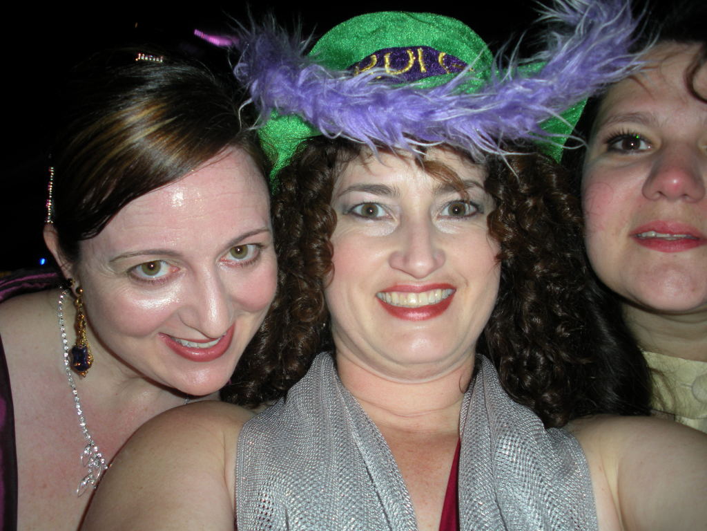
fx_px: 735
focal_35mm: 36
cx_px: 354
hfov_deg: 51.4
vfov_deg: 39.7
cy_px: 266
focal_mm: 6.3
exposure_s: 1/60
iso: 64
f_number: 3.5
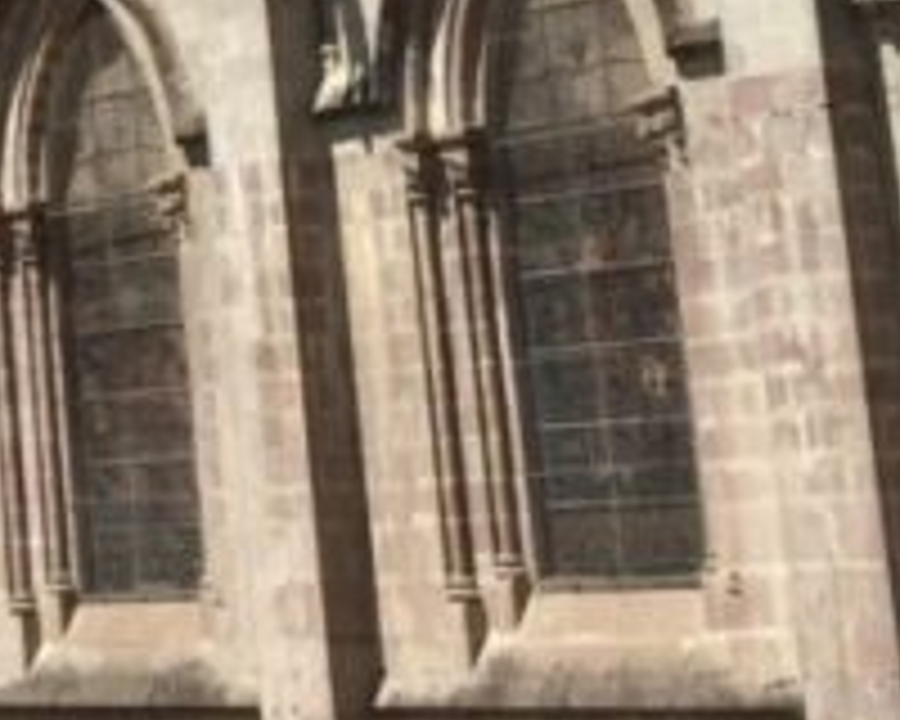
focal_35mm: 155
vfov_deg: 9.6
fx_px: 4129
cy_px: -470
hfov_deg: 11.3
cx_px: -886
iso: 40
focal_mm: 4.12
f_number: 2.2
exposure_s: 1/2564
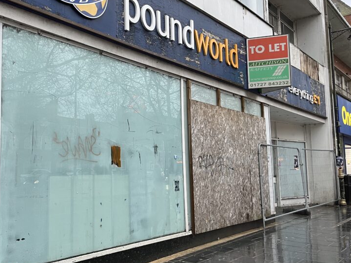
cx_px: 110
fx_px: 375
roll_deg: +0.5
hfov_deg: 49.0
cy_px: 136
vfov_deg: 38.7
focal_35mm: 37
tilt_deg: +6.5
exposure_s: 1/50
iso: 100
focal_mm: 5.1
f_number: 1.6
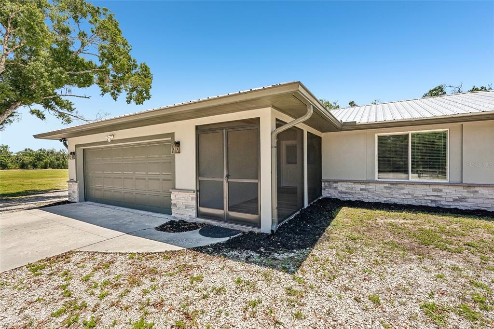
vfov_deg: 73.7
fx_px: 219
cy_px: 164
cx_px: 247
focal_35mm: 16
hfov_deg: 96.8
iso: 400
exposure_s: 1/1000
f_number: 8
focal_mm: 16
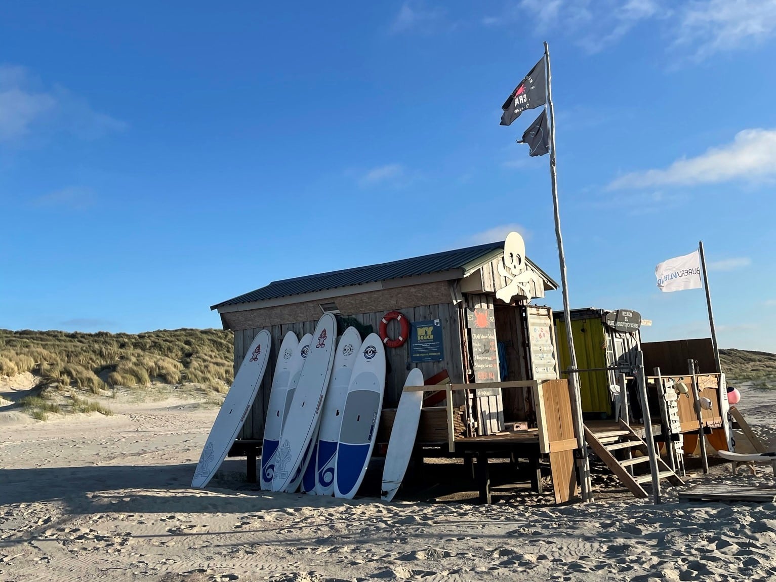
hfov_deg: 67.3
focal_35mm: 26
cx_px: 388
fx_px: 583
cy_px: 291
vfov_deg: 53.1
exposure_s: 1/2506
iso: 32
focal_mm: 4.2
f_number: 1.6
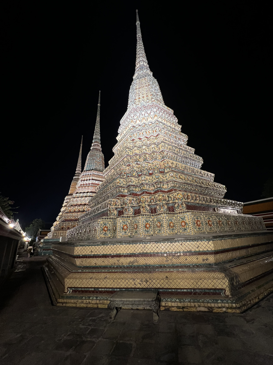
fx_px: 137
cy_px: 182
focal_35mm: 13
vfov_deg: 106.2
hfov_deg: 89.9
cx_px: 136
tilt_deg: +21.1
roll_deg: +2.2
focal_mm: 1.57
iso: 250
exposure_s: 1/50
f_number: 1.8
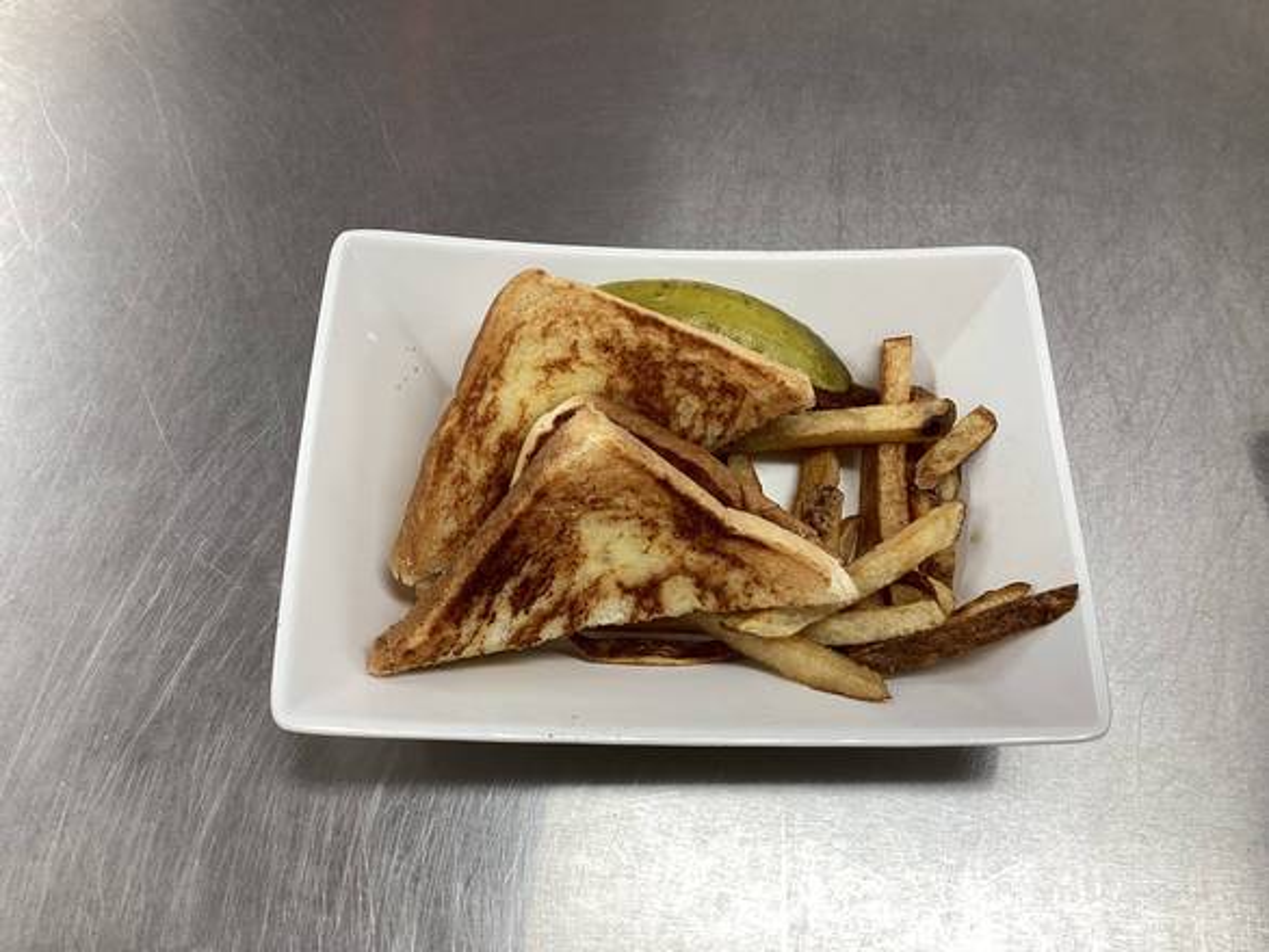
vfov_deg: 45.5
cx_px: 634
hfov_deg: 58.3
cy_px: 476
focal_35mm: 31
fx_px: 1137
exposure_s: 1/60
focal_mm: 3.3
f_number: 2.4
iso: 50
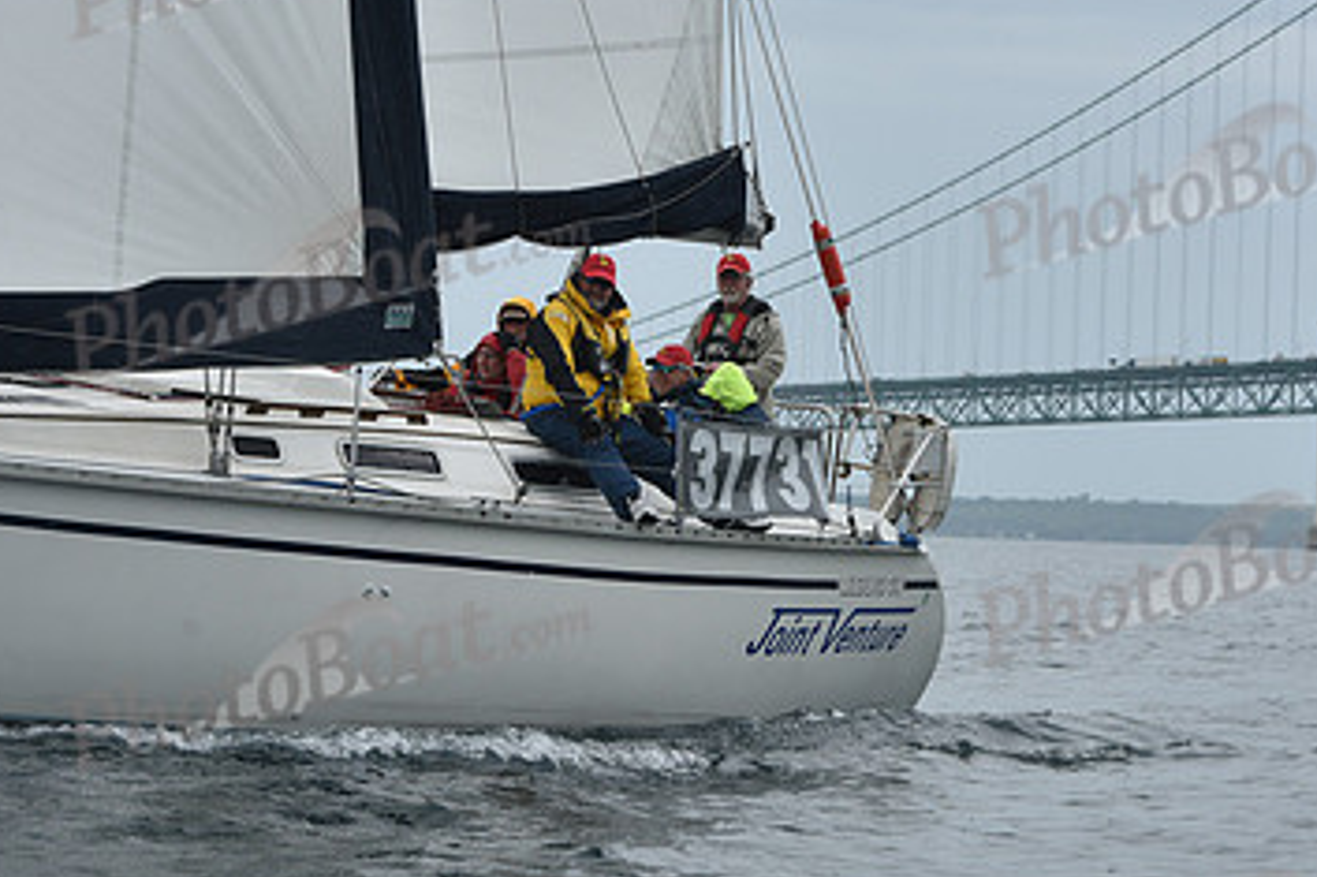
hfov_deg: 13.9
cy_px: 427
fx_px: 5412
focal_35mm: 148
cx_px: 787
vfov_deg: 9.3
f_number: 9
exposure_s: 1/800
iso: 250
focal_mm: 90
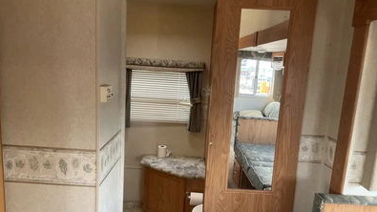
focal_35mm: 32
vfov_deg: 36.6
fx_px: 320
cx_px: 188
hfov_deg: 61.0
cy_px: 123
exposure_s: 1/112
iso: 64
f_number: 1.8
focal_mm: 3
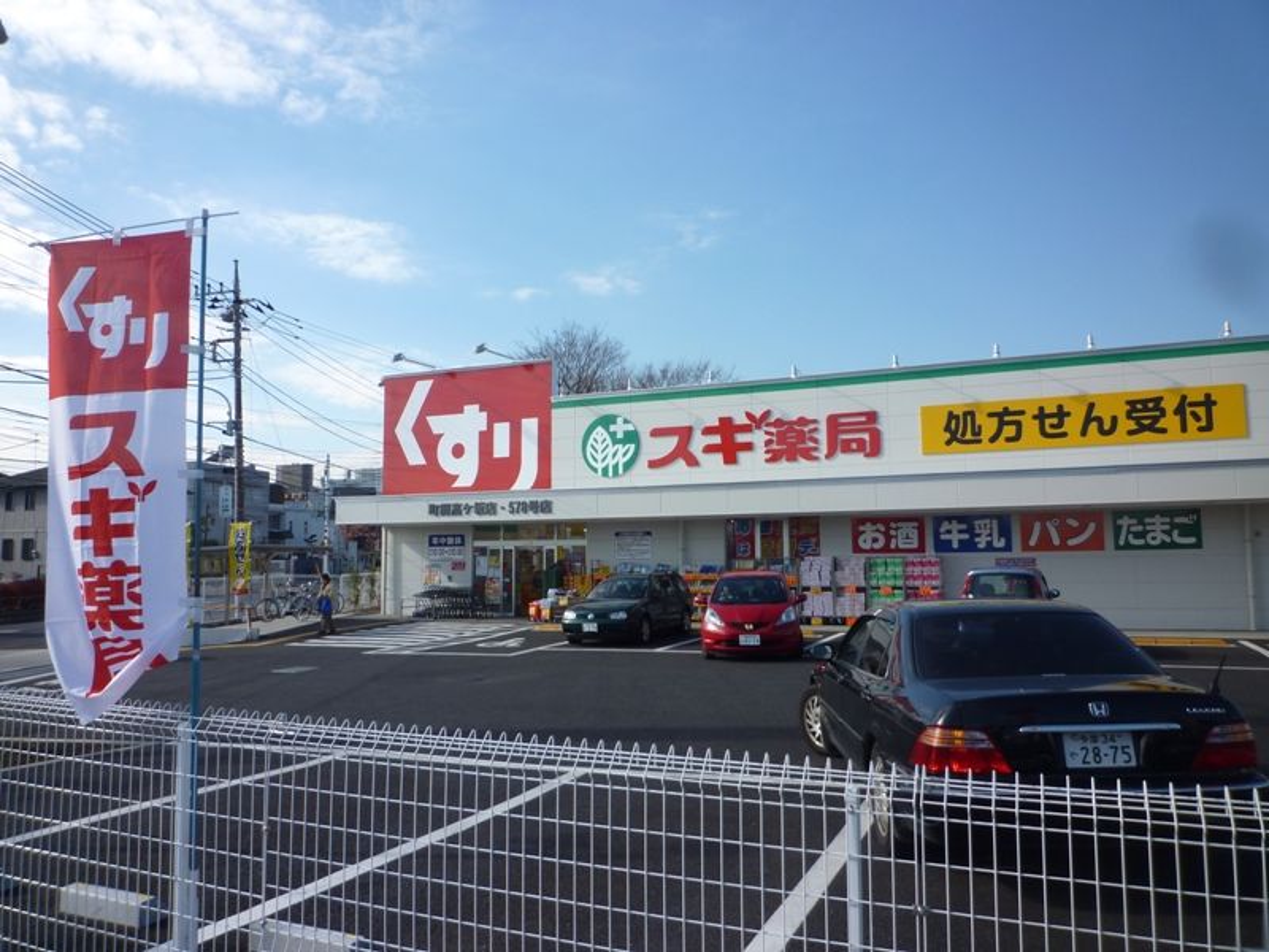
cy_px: 476
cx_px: 634
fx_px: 916
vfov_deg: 54.9
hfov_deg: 69.4
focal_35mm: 25
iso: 80
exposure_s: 1/500
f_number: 3.5
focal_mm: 4.4
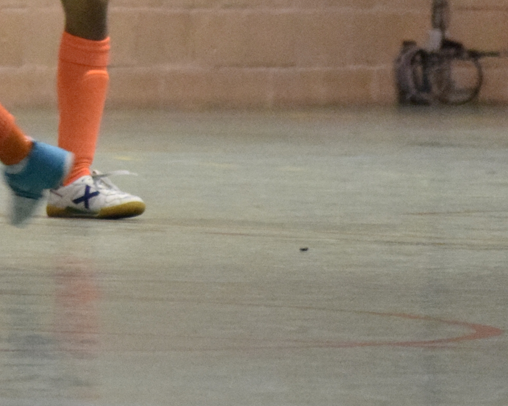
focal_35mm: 820
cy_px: -122
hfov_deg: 2.4
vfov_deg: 1.9
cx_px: -344
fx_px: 12329
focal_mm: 150
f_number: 5
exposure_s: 1/200
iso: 3200
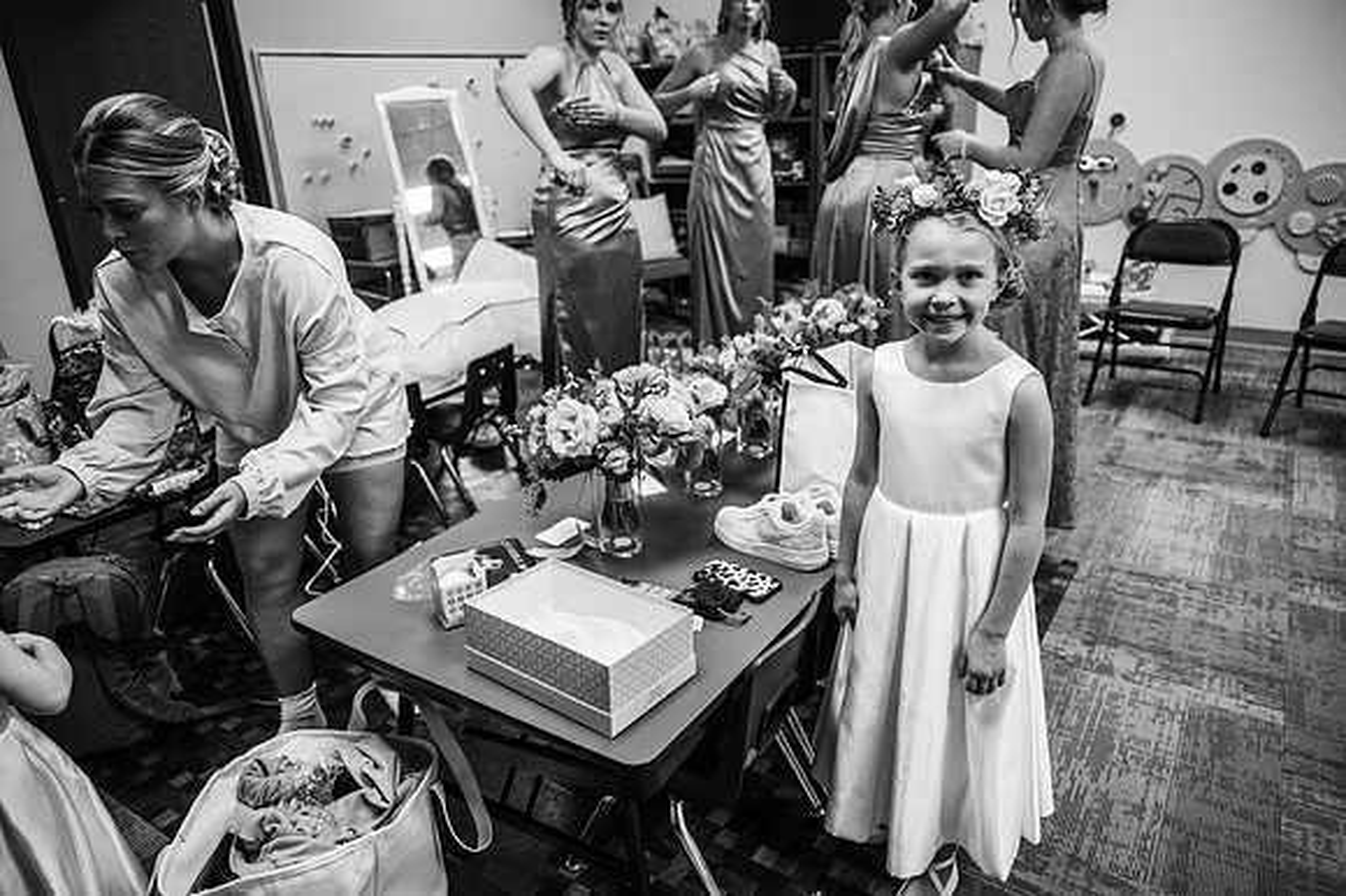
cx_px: 673
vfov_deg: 53.1
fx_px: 897
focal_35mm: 24
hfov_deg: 73.8
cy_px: 448
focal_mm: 24
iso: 2000
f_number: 2.8
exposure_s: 1/320
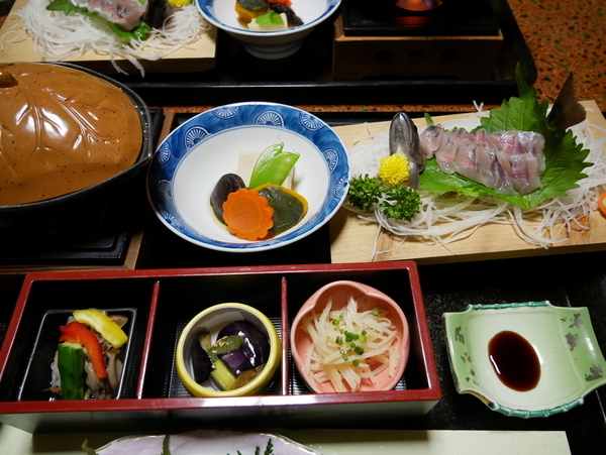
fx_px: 491
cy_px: 228
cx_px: 303
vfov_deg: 49.8
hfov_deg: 63.4
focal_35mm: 28
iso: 1600
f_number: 3.6
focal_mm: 14
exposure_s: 1/60
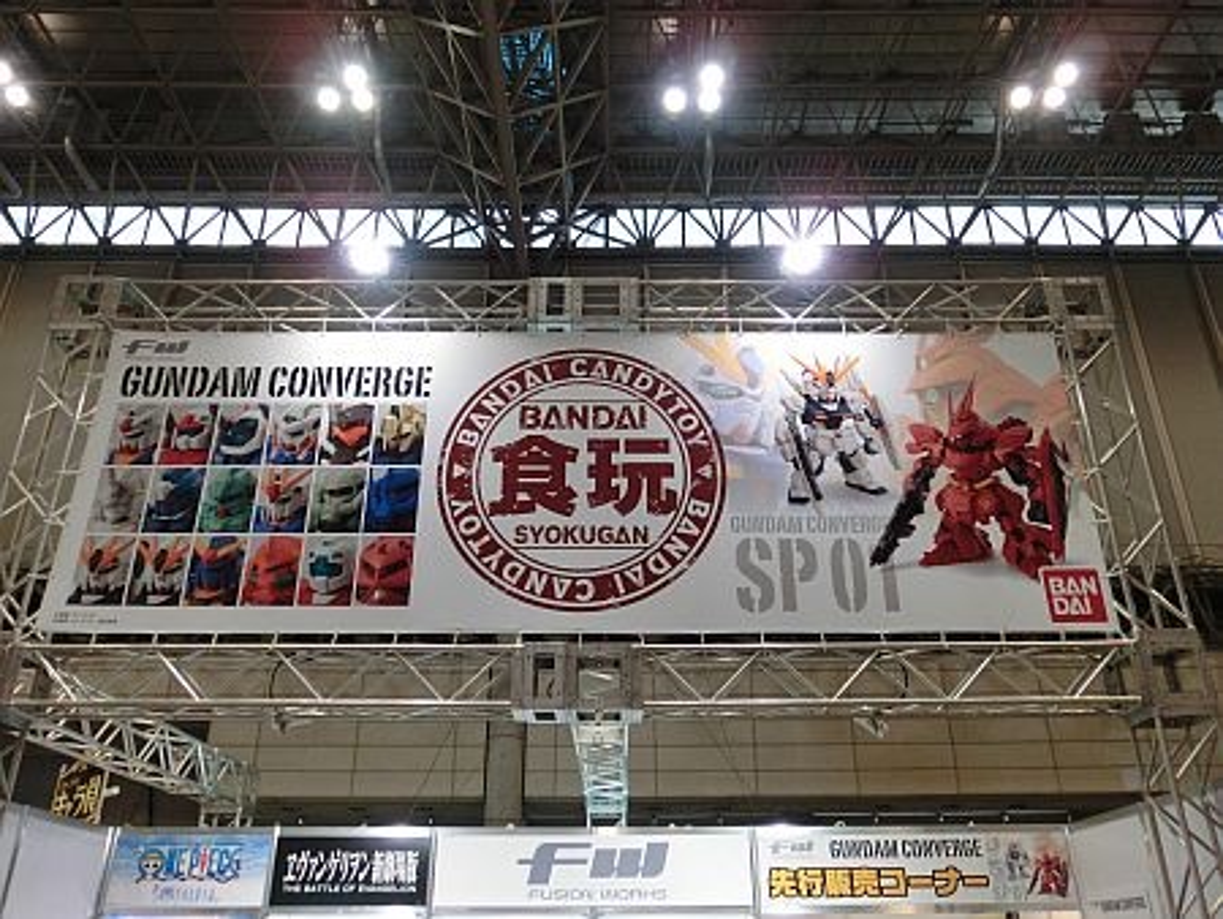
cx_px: 612
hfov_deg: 63.4
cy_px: 460
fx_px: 990
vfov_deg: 49.8
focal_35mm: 28
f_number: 3
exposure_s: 1/60
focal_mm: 5
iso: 250
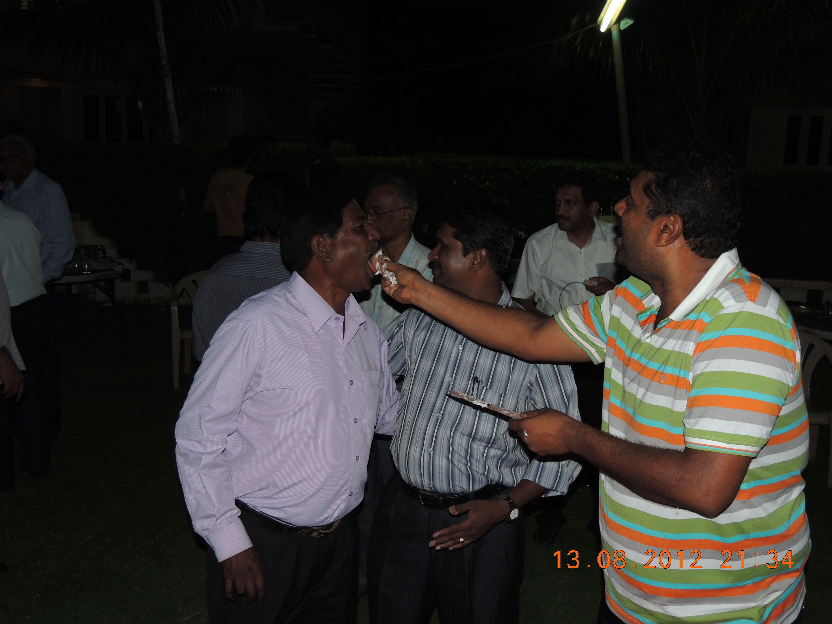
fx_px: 961
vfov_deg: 36.0
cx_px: 416
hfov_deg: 46.8
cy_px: 312
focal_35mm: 40
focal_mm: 7.1
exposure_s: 1/30
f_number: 3.3
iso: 200
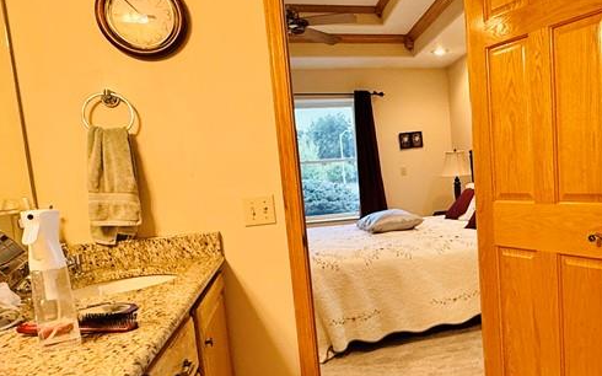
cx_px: 442
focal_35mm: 31
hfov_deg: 58.5
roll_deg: +3.7
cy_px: 230
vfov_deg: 40.4
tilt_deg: -6.9
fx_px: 508
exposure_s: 1/120
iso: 400
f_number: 2.2
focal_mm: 2.22
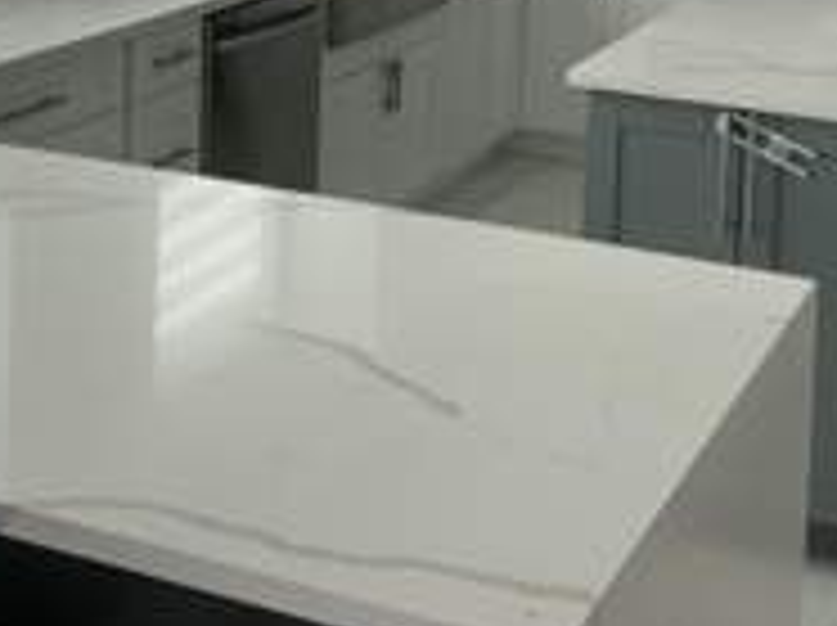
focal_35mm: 75
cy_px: -124
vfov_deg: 18.6
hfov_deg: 26.0
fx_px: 1811
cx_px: 369
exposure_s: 1/210
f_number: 1.8
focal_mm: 3
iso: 16
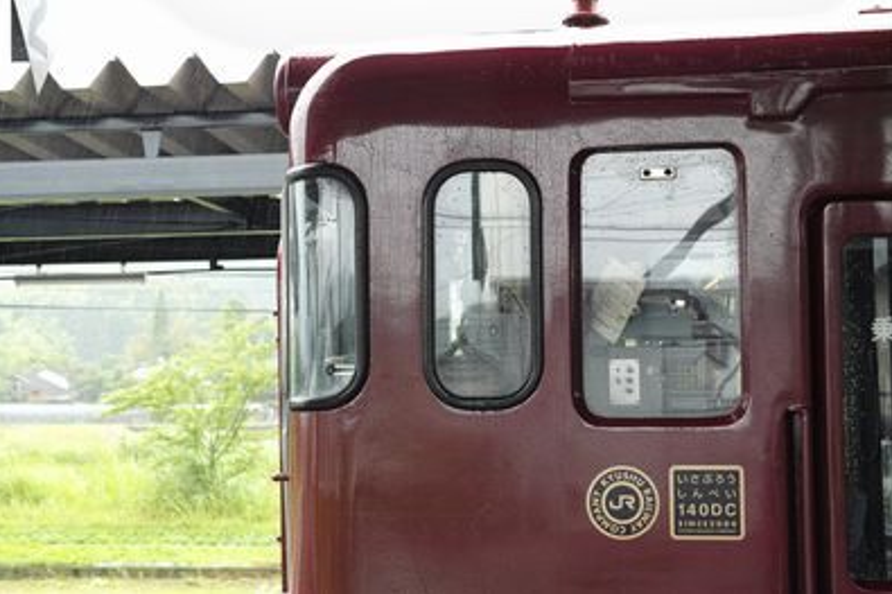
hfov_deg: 26.7
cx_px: 445
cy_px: 295
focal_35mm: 76
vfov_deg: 17.9
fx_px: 1882
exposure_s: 1/60
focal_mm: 50
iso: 400
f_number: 5.6
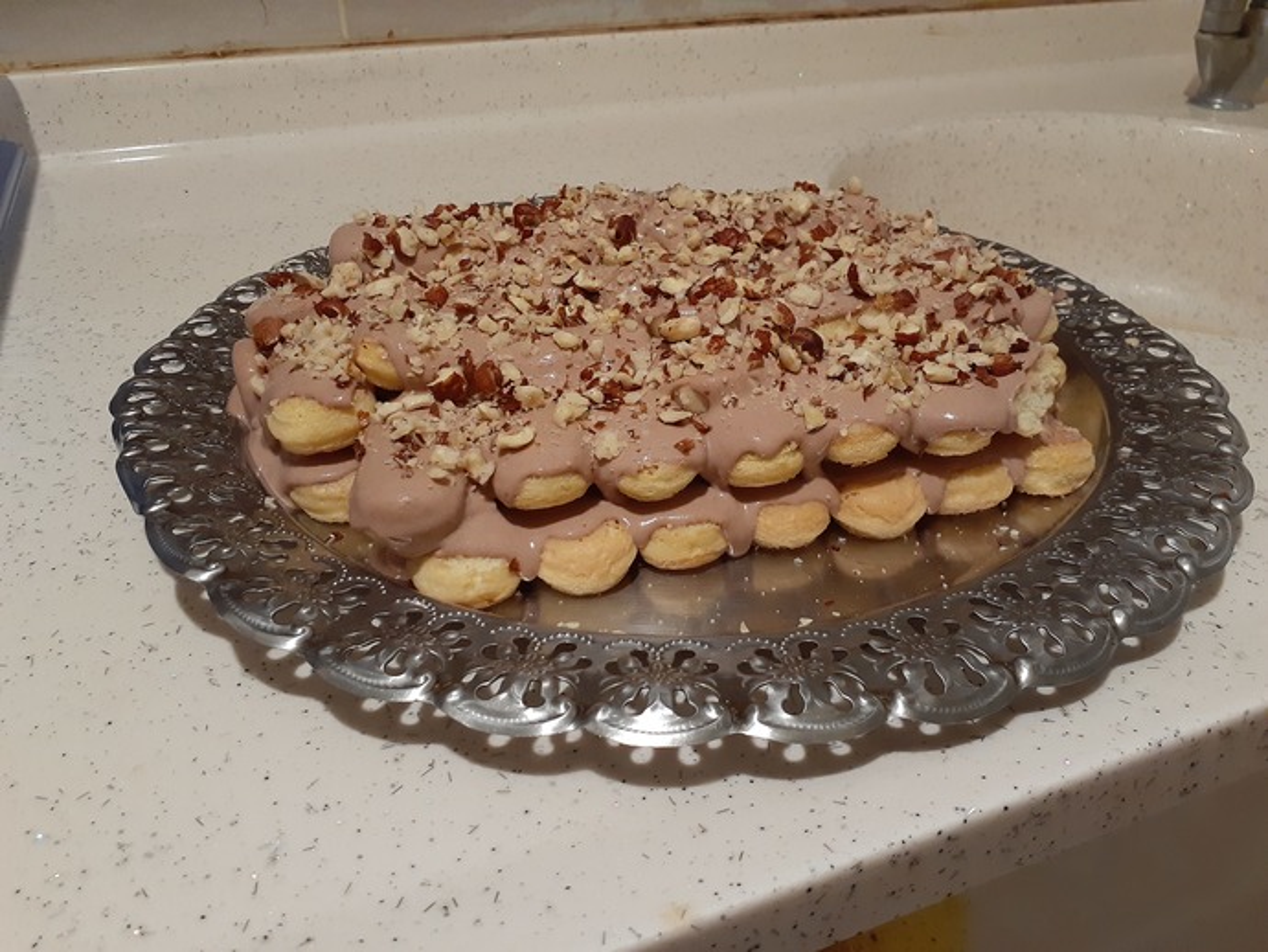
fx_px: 989
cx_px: 634
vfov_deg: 51.4
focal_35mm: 27
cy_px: 476
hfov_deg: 65.3
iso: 320
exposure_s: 1/25
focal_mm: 3.6
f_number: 1.9
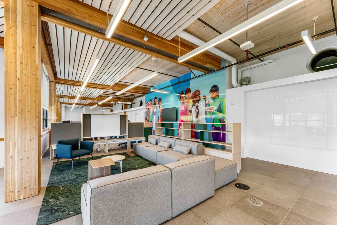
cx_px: 168
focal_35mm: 14
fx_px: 131
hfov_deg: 104.2
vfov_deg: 81.3
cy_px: 112
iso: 640
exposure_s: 5
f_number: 18
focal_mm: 14
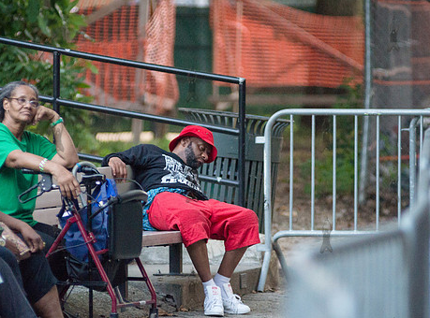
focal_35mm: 366
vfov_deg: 4.0
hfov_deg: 5.4
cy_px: 188
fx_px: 4526
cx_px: 196
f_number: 2.8
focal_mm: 200
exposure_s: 1/500
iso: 2500
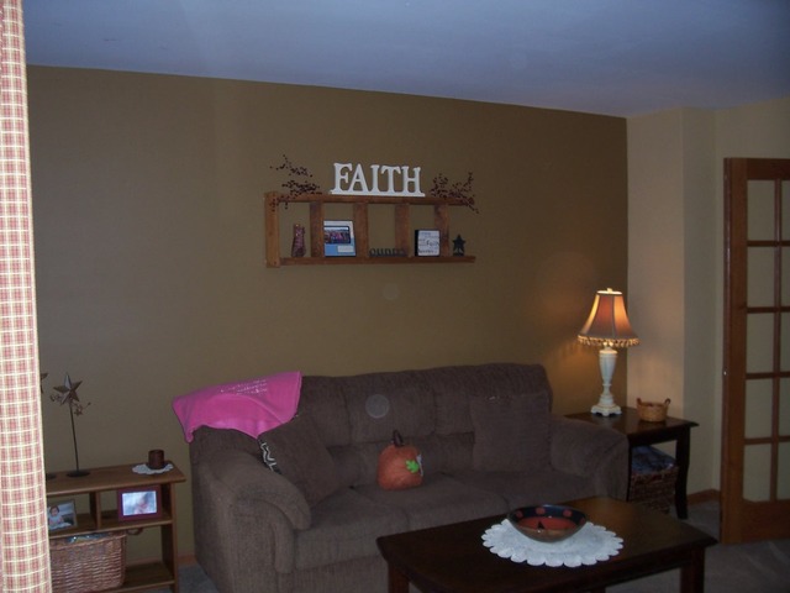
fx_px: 776
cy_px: 296
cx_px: 395
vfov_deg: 41.8
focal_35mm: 34
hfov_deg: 54.0
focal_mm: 5.6
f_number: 2.7
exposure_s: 1/60
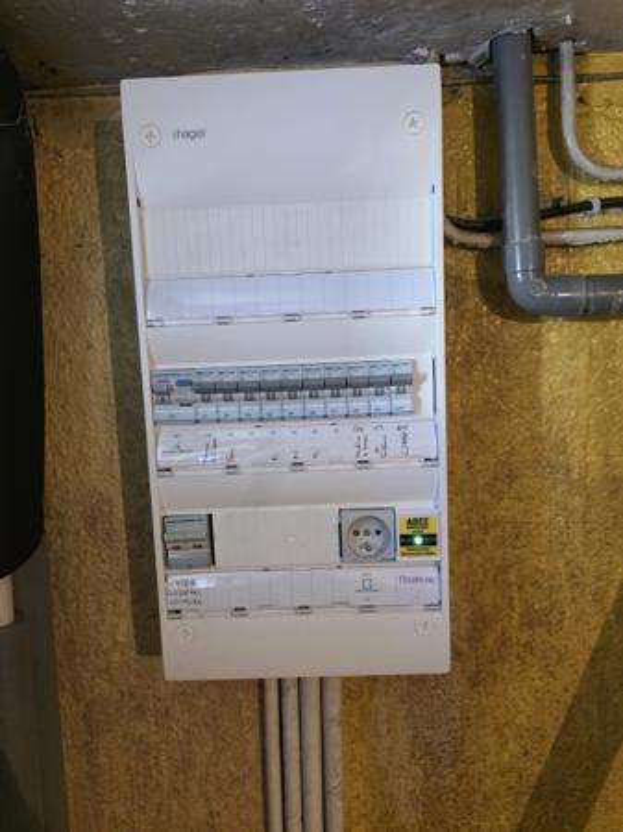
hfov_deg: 58.8
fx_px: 552
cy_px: 416
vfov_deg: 74.0
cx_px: 312
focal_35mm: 23
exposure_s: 1/100
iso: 800
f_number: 1.7
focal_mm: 6.3
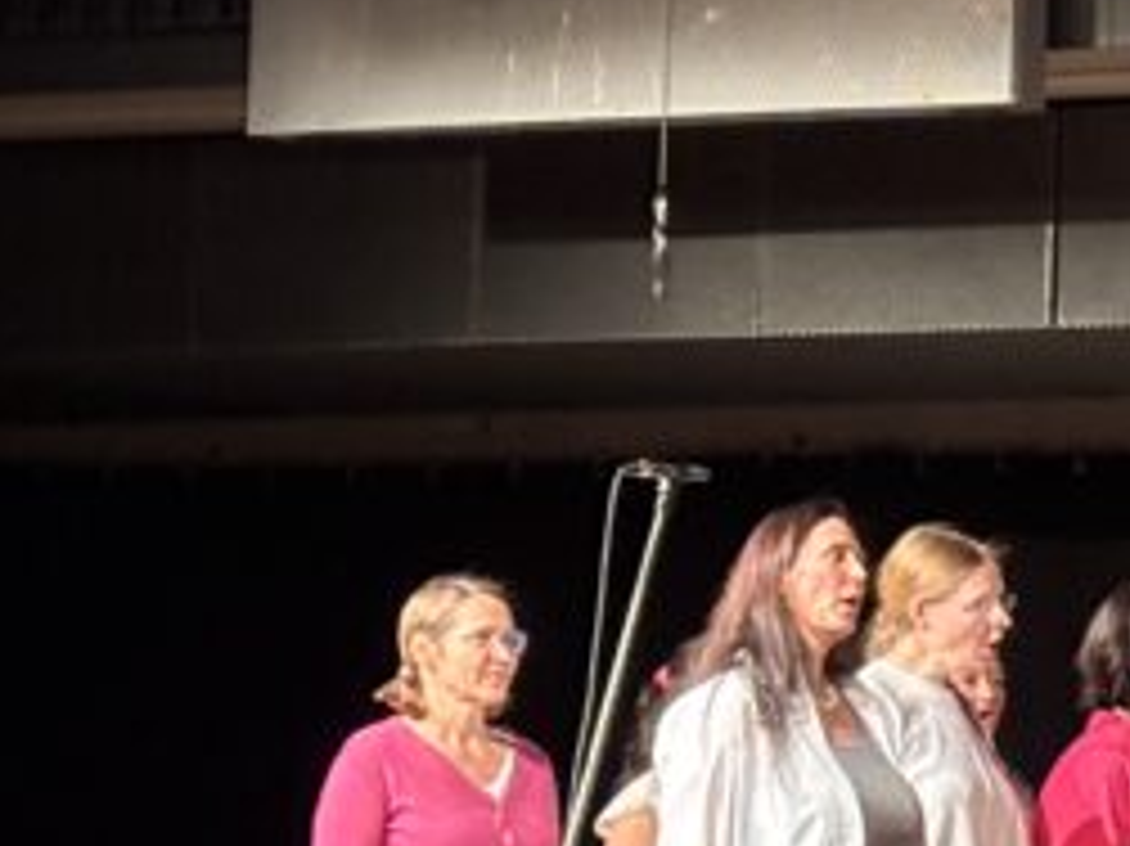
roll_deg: -1.3
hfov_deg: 8.9
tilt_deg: +5.2
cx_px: 2147
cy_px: 504
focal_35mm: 212
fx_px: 6917
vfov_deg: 7.0
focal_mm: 5.96
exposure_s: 1/50
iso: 125
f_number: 1.6
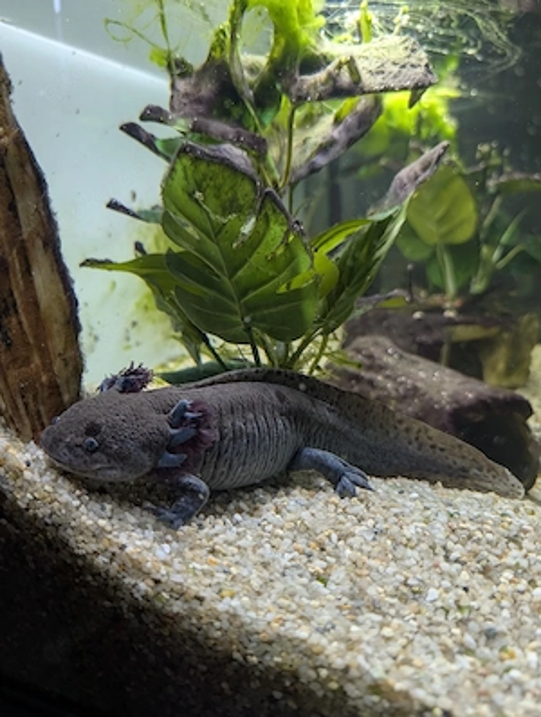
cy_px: 358
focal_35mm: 24
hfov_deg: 57.0
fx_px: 499
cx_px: 270
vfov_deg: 71.5
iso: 215
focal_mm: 6.9
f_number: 1.68
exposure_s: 1/100
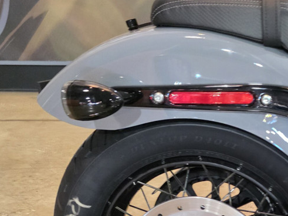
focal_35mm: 50
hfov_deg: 35.8
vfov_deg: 27.3
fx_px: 416
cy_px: 222
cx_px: 262
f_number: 1.7
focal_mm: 6.3
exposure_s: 1/120
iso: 1250
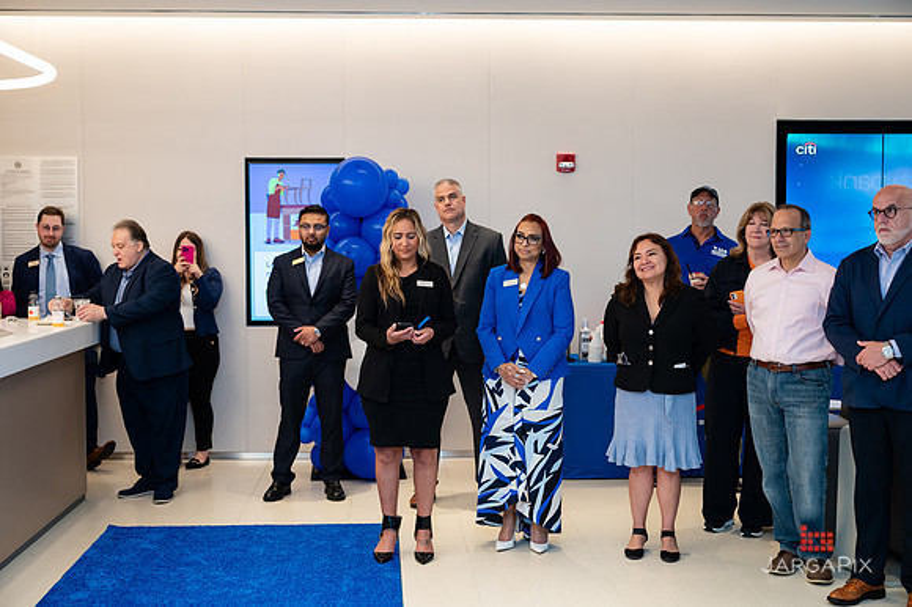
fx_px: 1175
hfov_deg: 42.4
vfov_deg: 29.0
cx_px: 456
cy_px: 304
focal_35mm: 46
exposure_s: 1/200
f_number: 3.5
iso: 640
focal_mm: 46
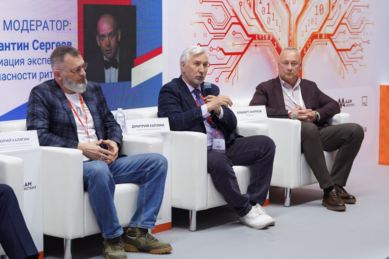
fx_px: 918
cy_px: 130
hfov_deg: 23.9
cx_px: 194
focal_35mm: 85
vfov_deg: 16.0
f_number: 3.5
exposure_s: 1/100
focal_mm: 85
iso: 640
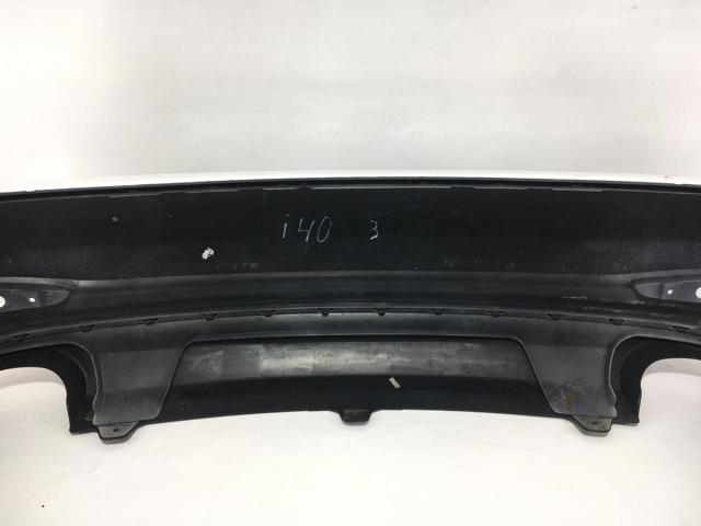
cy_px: 263
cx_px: 350
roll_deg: +0.0
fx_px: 587
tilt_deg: -39.3
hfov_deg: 61.7
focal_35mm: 29
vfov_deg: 48.2
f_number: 2.2
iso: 25
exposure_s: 1/218
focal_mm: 4.15
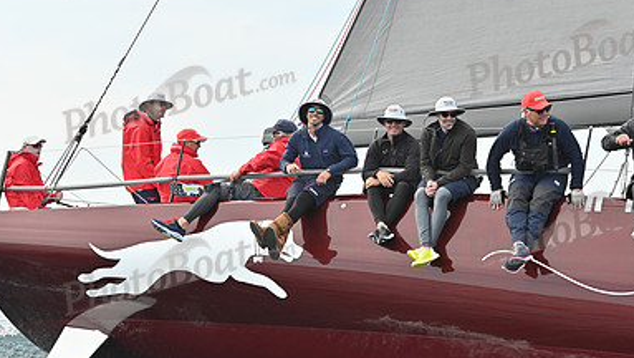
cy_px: 163
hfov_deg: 19.2
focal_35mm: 111
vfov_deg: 10.9
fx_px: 1867
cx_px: 382
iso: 320
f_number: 5
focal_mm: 70
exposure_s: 1/1000
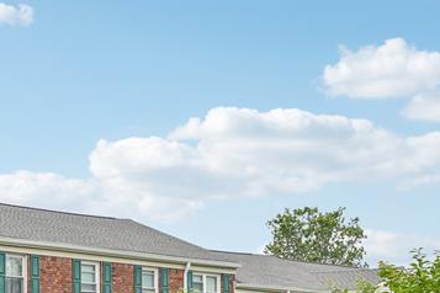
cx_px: -76
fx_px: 1105
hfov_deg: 21.1
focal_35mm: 90
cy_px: 351
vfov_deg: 14.6
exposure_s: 1/125
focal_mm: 31.5
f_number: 9
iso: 100
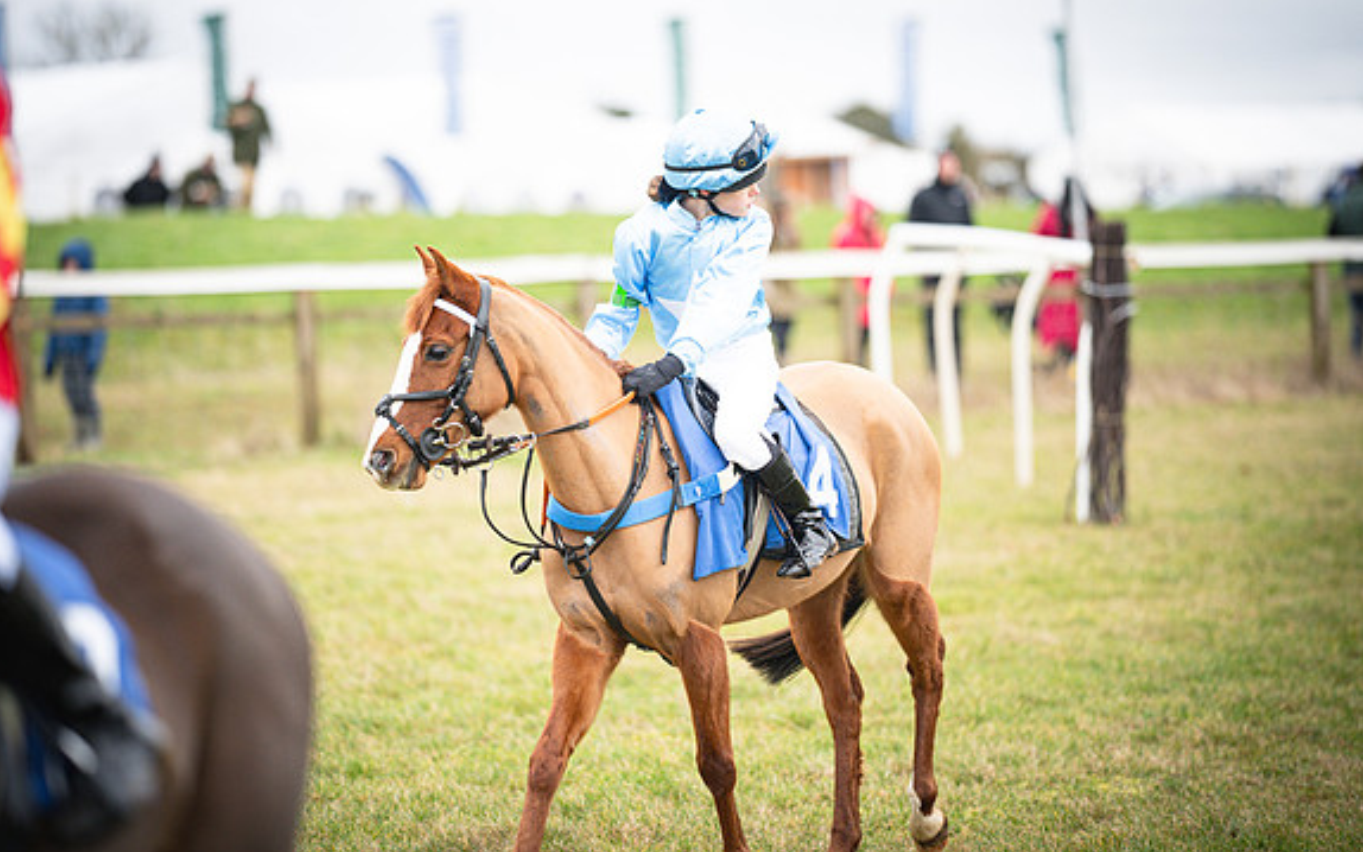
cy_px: 417
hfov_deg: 15.0
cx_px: 677
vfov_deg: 9.4
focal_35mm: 139
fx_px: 5164
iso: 800
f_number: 1.9
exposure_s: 1/1200
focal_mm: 135
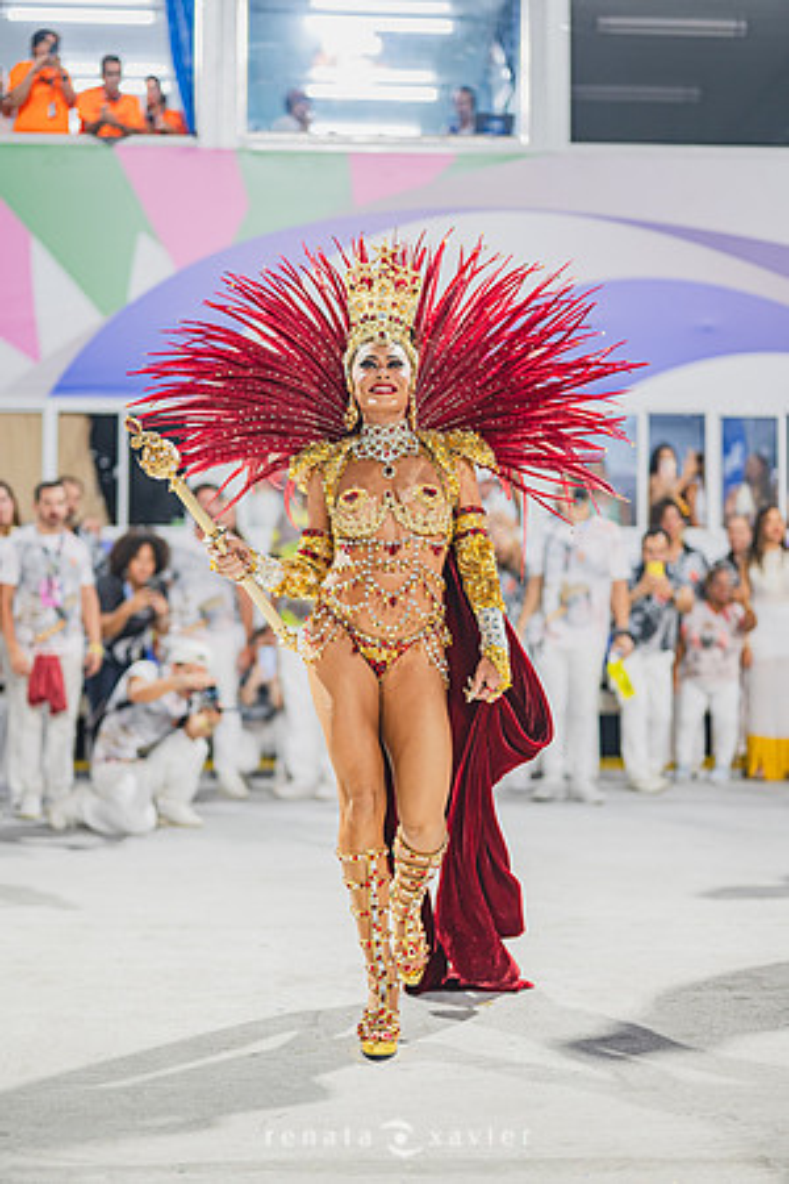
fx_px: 1644
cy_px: 592
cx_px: 394
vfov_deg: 39.6
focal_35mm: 50
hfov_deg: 27.0
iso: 800
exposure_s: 1/400
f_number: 1.2
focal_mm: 50
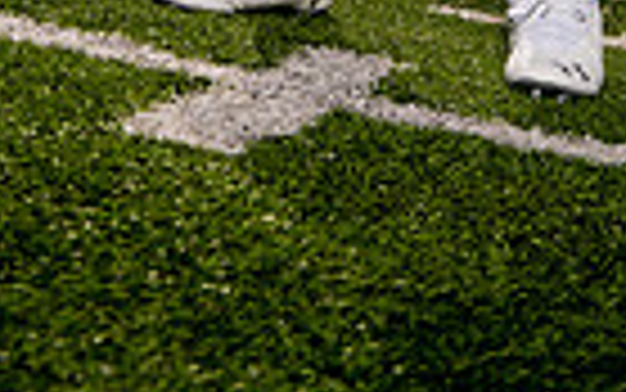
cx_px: 468
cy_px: -586
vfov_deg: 12.5
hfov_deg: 25.8
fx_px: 1348
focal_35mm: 79
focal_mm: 24
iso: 100
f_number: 4.5
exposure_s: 1/1250
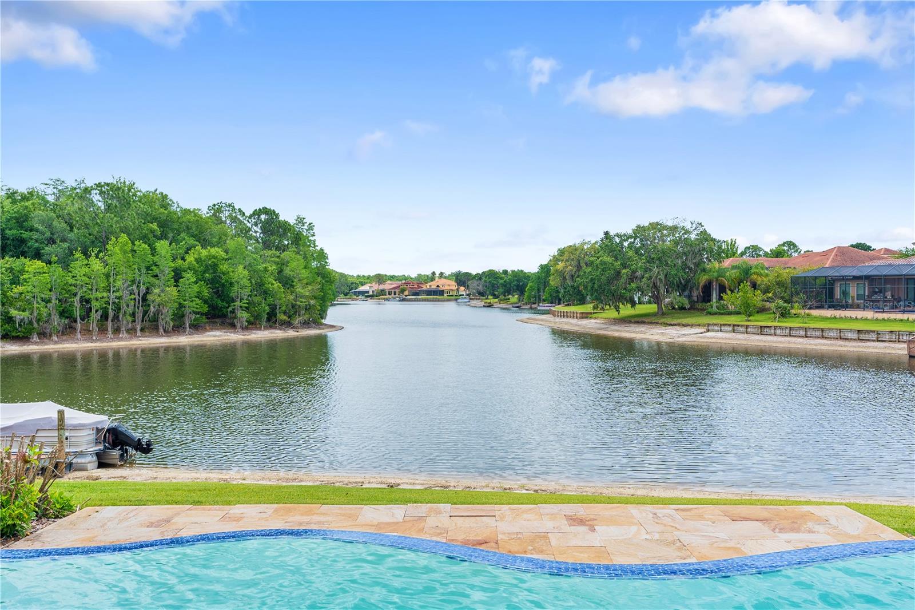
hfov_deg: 60.3
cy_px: 305
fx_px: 788
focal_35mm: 31
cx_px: 458
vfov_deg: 42.3
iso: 200
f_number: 8
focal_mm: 31
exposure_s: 1/125
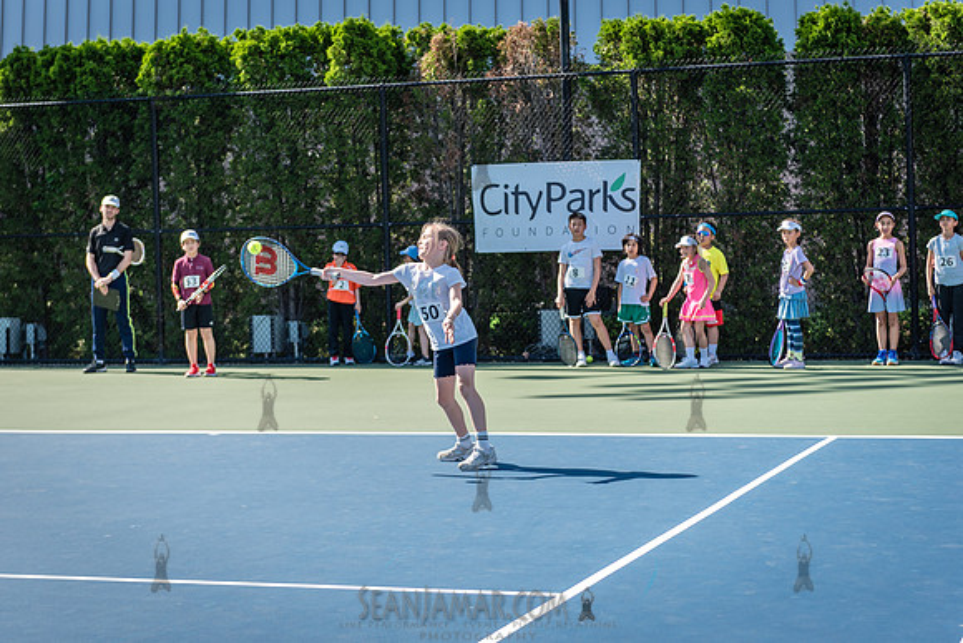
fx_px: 2017
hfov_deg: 26.9
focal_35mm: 75
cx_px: 482
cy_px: 322
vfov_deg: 18.1
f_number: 3.5
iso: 200
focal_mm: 70
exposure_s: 1/1000
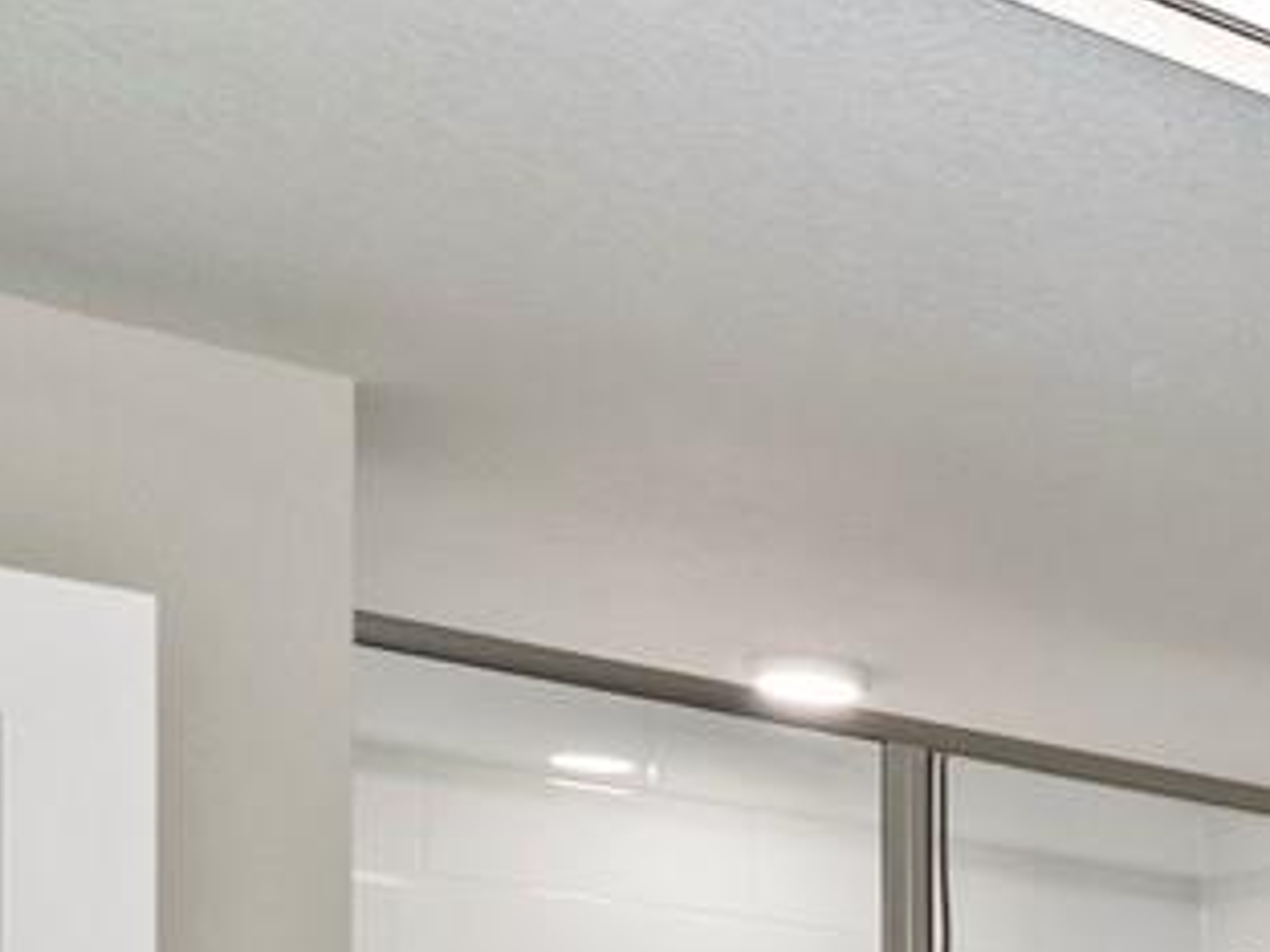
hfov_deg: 18.0
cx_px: 2402
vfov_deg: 15.9
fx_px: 3008
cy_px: 1587
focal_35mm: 82
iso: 200
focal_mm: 8
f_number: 8
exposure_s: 1/2.5
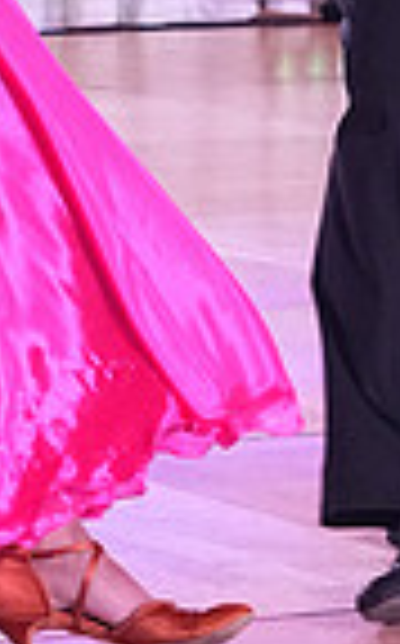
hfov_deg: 3.4
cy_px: -365
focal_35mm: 385
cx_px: -34
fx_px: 6736
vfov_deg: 5.4
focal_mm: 62
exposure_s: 1/250
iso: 3200
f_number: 6.3
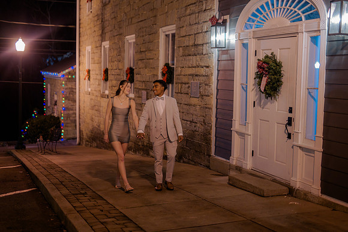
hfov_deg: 39.6
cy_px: 116
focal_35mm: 50
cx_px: 174
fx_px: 483
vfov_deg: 27.0
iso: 2500
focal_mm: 50
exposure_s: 1/200
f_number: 1.4
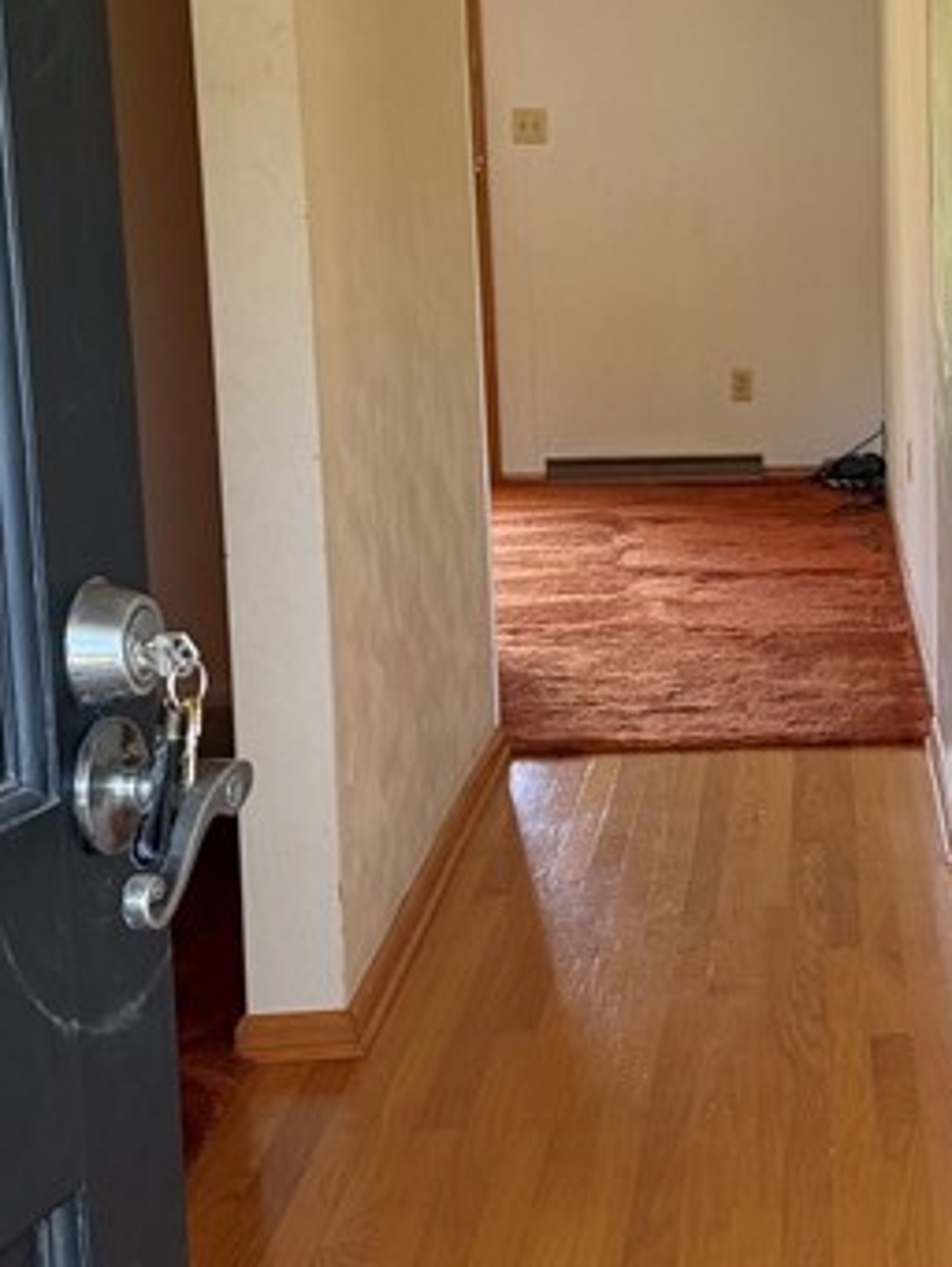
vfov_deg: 27.0
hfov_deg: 19.7
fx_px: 2639
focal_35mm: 72
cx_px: 1004
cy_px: 524
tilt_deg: -8.5
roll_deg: +0.8
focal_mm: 6.76
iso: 200
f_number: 1.78
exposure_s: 1/96
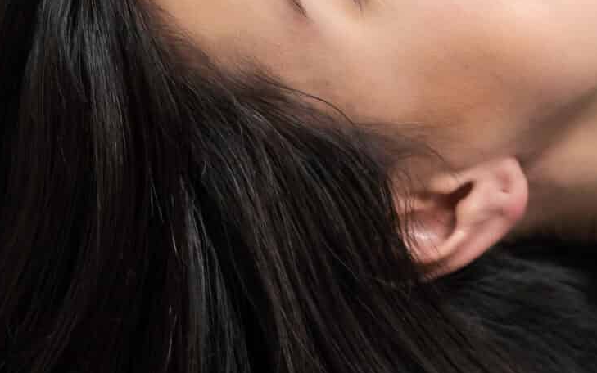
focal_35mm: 179
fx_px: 2913
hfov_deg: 11.5
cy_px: -129
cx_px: 647
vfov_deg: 7.3
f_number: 2.8
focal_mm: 50
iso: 250
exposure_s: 1/125
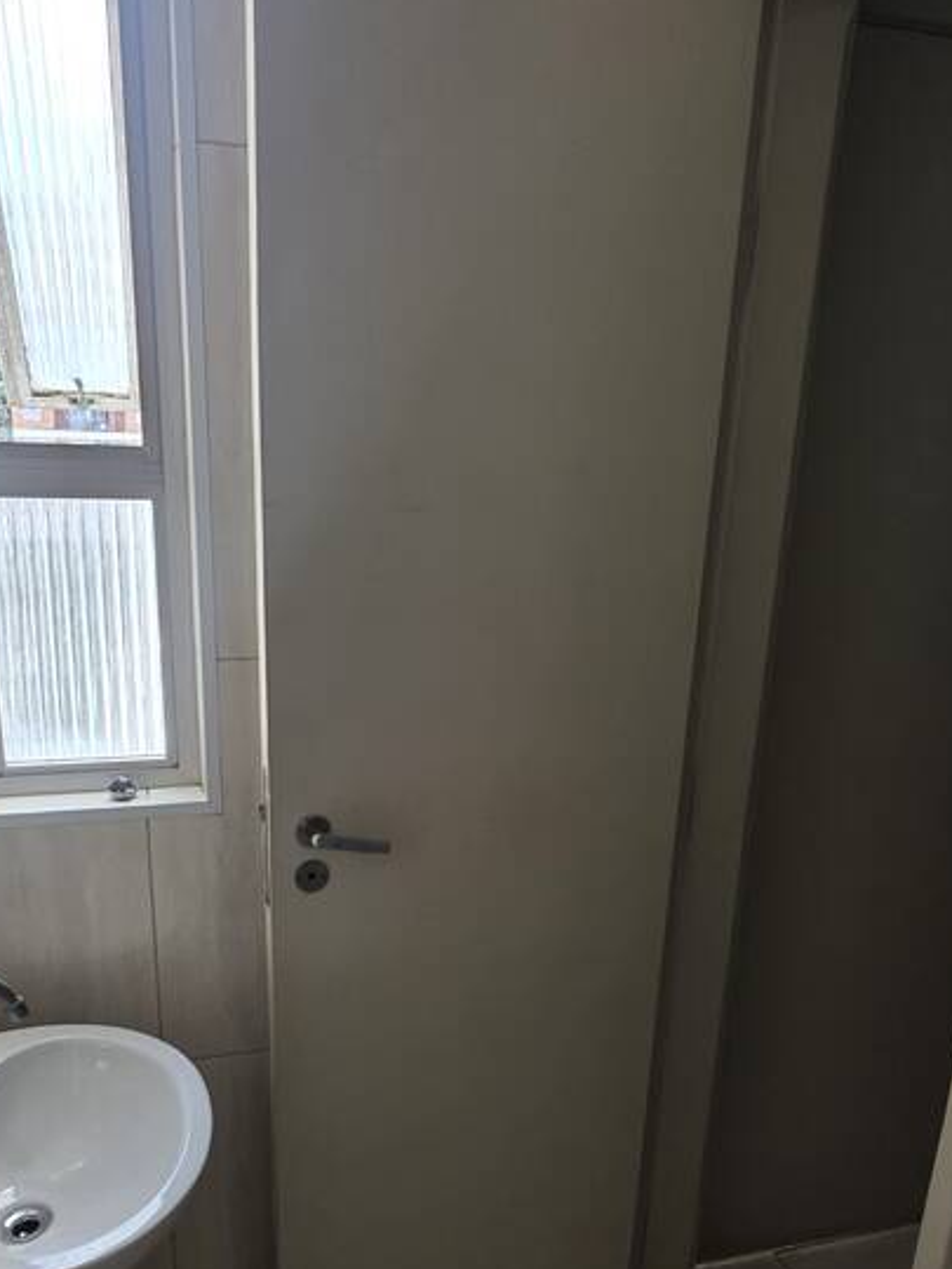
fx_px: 953
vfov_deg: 66.6
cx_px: 433
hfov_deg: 53.0
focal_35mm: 26
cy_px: 766
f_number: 1.9
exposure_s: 1/120
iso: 50
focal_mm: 2.2
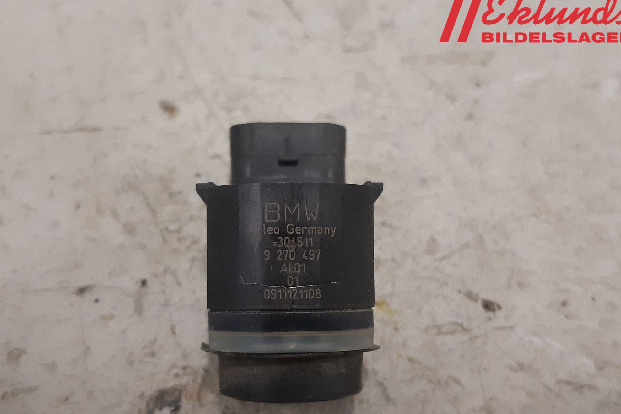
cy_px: 230
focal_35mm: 28
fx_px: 483
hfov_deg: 65.5
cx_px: 310
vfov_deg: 46.3
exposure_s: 1/50
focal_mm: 3.93
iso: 250
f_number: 1.7
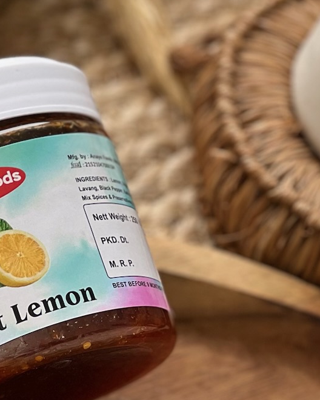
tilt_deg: -47.7
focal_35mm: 233
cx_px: 25
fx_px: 2761
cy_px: 237
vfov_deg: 8.3
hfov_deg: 6.6
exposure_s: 1/121
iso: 32
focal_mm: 9
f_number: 2.8
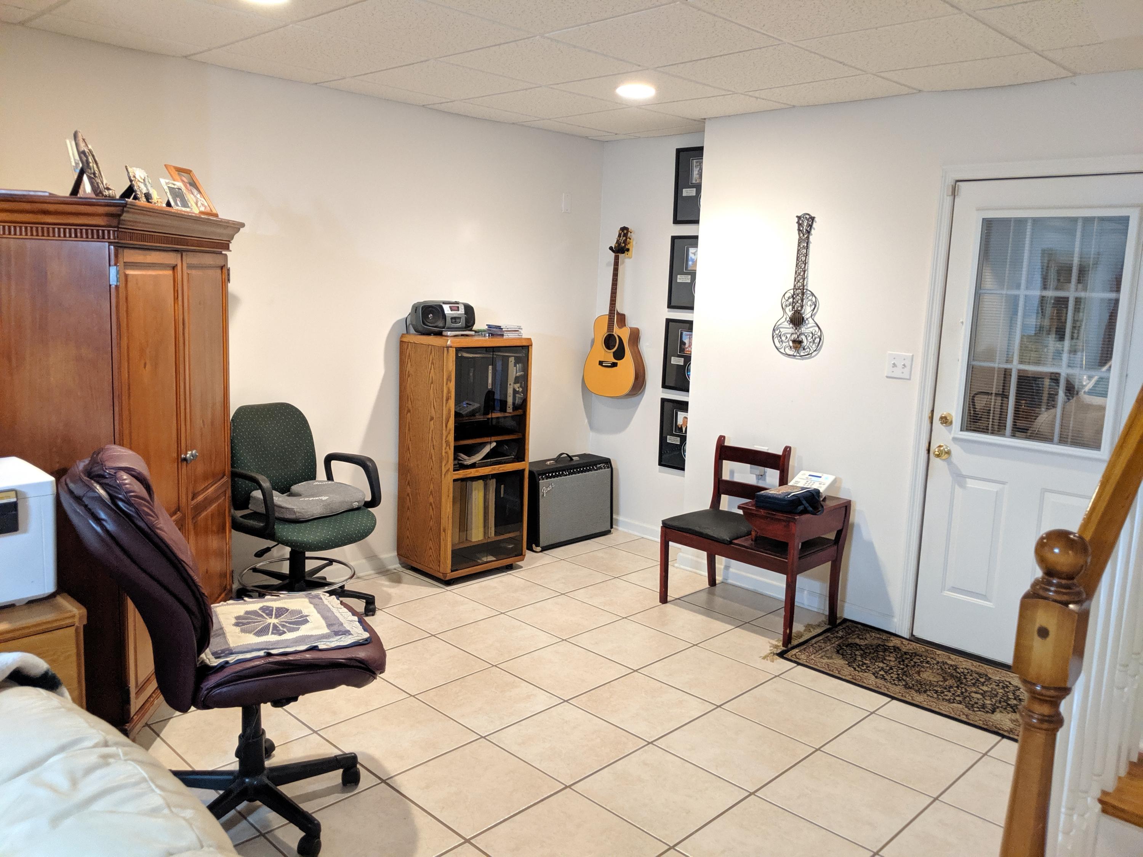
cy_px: 428
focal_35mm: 27
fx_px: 892
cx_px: 572
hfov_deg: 65.3
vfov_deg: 51.4
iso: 690
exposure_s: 1/30
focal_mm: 4.44
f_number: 1.8
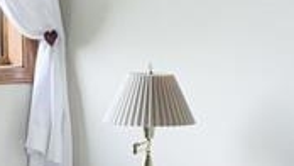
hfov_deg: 12.9
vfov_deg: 7.1
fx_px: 1302
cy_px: 271
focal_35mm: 167
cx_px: 86
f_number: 1.8
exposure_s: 1/60
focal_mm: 4.25
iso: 100
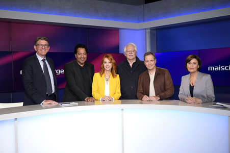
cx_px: 115
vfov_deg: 35.9
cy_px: 76
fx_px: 236
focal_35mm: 37
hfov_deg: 51.9
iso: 1600
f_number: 5
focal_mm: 37
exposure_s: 1/160
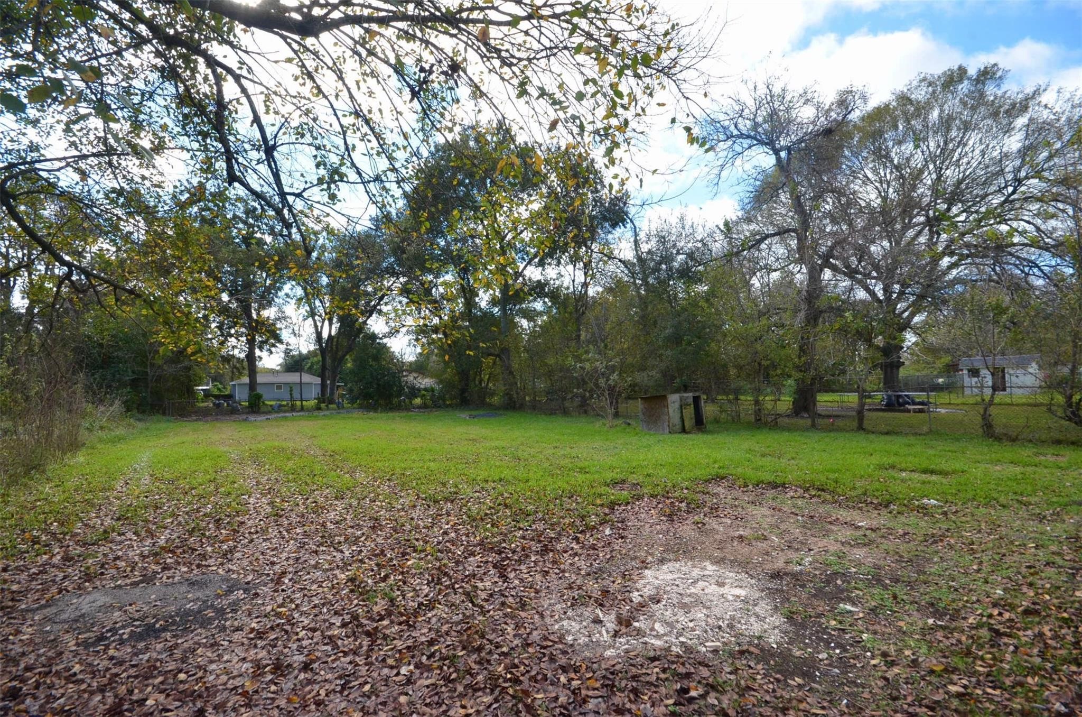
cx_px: 541
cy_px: 358
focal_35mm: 15
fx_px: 450
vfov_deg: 77.1
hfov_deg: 100.5
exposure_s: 1/640
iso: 1250
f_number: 13
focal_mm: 10
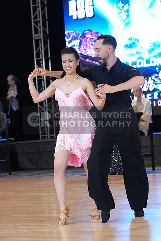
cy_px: 120
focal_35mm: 120
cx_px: 80
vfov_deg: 17.1
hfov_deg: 11.4
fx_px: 804
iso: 12800
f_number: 5.6
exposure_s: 1/400
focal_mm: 120
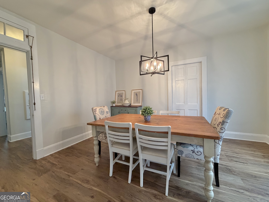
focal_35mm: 14
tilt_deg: -1.9
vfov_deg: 85.7
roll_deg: +2.0
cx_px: 134
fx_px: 109
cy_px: 101
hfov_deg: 102.1
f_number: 2.2
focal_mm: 2.22
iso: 400
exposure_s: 1/60
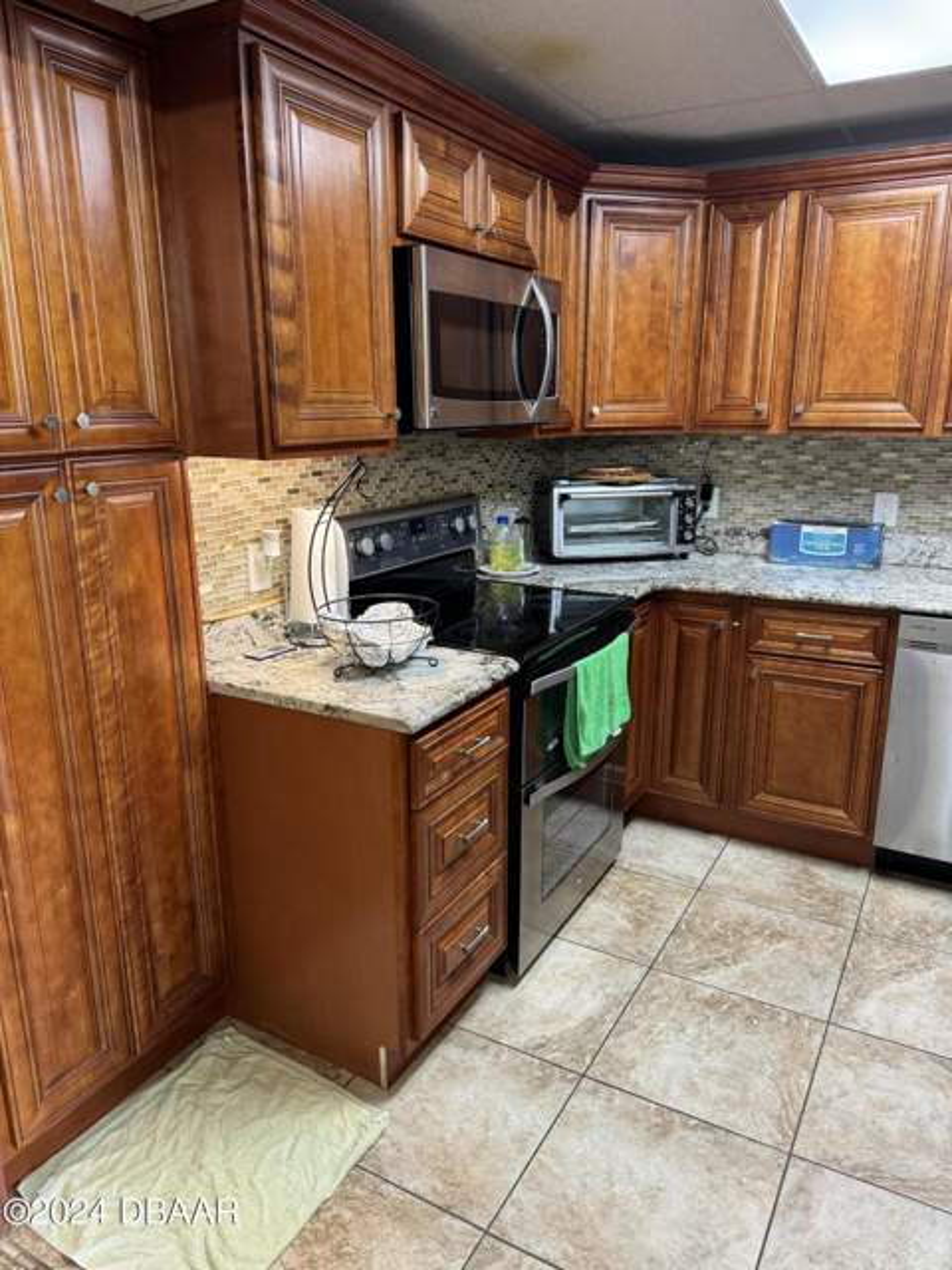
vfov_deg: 71.6
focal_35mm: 24
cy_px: 635
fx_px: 880
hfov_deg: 56.8
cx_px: 476
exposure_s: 1/60
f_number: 1.78
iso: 400
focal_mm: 6.76
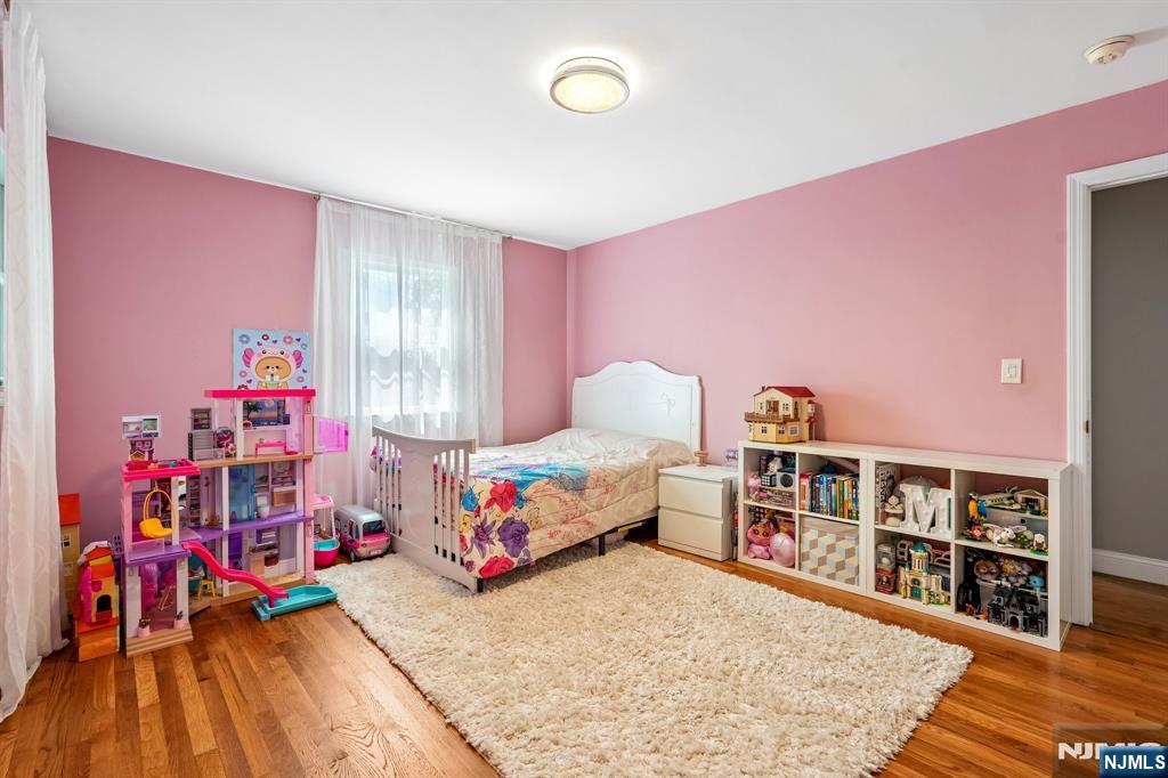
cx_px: 584
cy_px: 389
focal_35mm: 16
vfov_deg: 73.7
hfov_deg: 96.8
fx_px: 519
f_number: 8
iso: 400
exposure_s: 1/25
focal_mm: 16
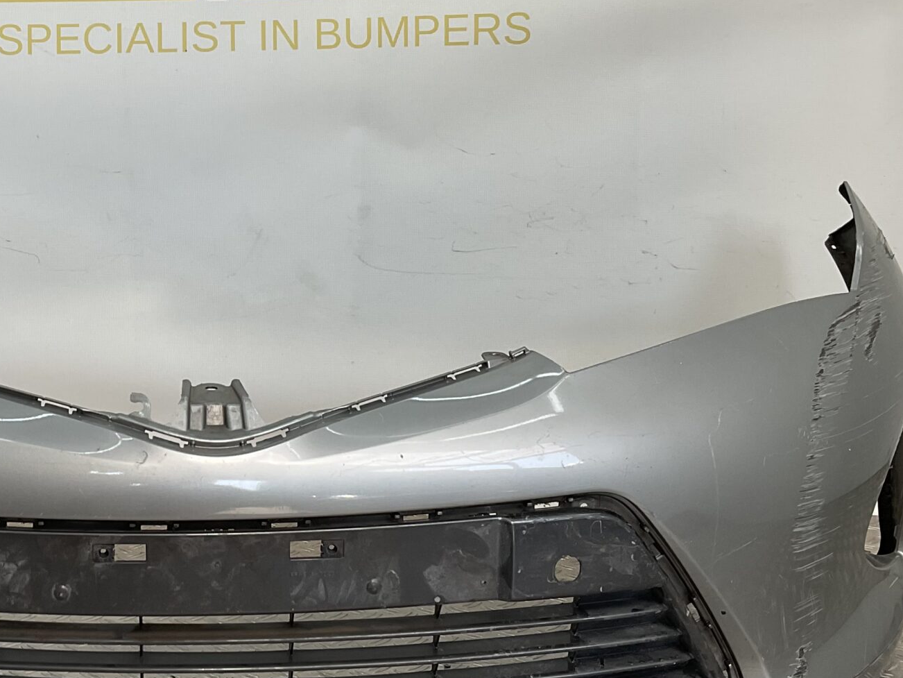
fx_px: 1487
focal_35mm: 57
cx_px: 179
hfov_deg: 32.8
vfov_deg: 25.7
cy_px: 341
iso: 16
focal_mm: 3
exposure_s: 1/202
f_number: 1.8
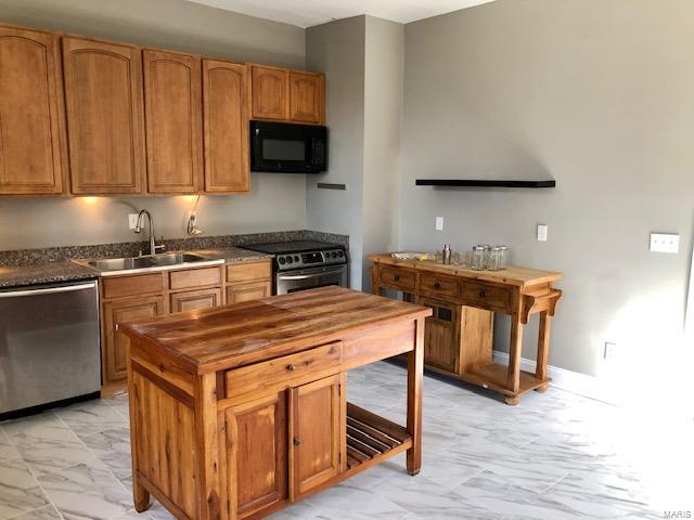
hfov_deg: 63.4
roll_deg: -0.3
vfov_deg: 49.7
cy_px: 260
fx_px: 561
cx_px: 347
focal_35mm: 28
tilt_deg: -8.1
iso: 25
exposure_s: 1/30
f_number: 1.8
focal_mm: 4
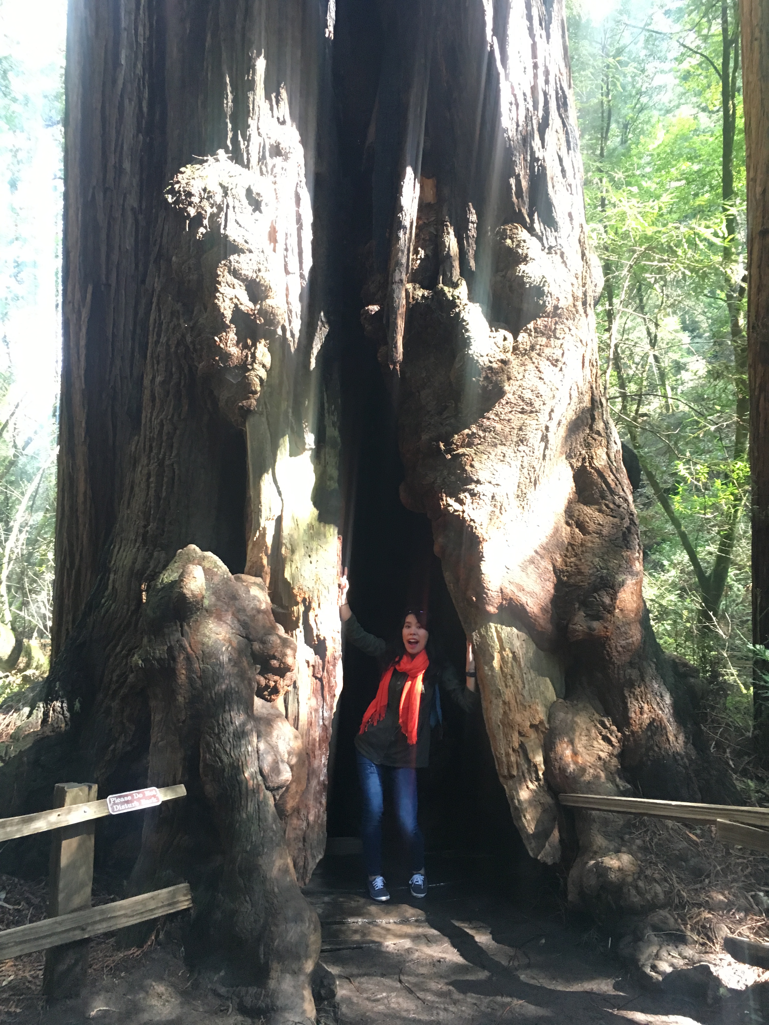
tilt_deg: +6.9
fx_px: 859
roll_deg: +1.2
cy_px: 512
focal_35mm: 29
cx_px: 384
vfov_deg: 61.7
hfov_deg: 48.2
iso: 160
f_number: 2.2
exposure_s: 1/30
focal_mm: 4.15
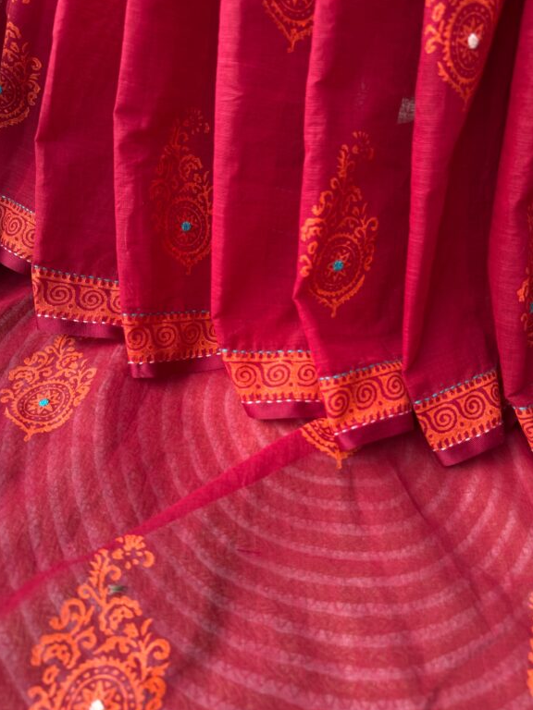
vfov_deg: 69.4
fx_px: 513
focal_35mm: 25
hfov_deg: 54.9
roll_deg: -8.8
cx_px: 257
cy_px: 349
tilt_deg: -42.3
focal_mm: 6.76
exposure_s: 1/121
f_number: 1.78
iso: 50
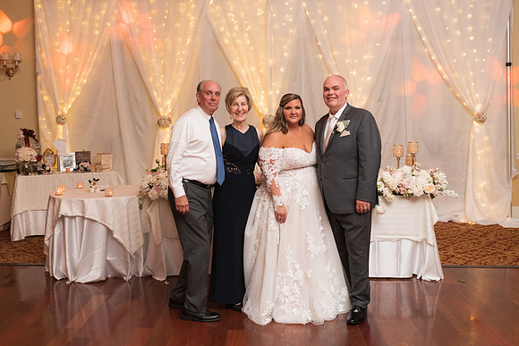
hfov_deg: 48.6
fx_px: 574
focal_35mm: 40
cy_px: 153
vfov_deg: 33.6
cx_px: 226
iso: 640
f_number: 2.8
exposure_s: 1/125
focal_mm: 35
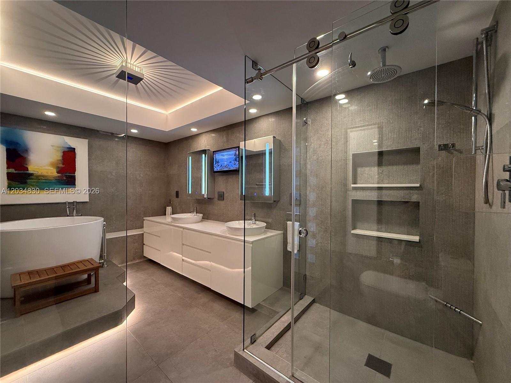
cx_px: 256
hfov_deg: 102.1
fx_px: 207
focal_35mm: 14
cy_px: 192
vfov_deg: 85.7
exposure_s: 1/120
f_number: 2.2
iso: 500
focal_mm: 2.22
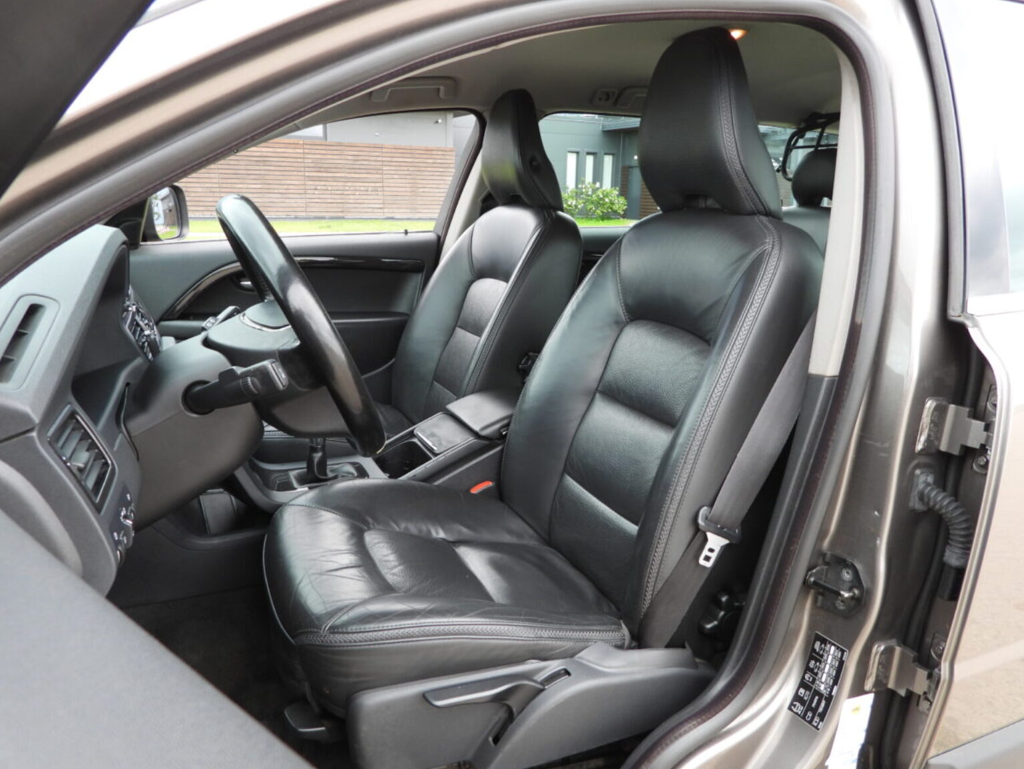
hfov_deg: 69.4
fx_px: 740
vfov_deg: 54.9
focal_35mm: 25
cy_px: 389
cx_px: 523
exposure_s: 1/60
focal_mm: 4.3
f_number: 2.8
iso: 100
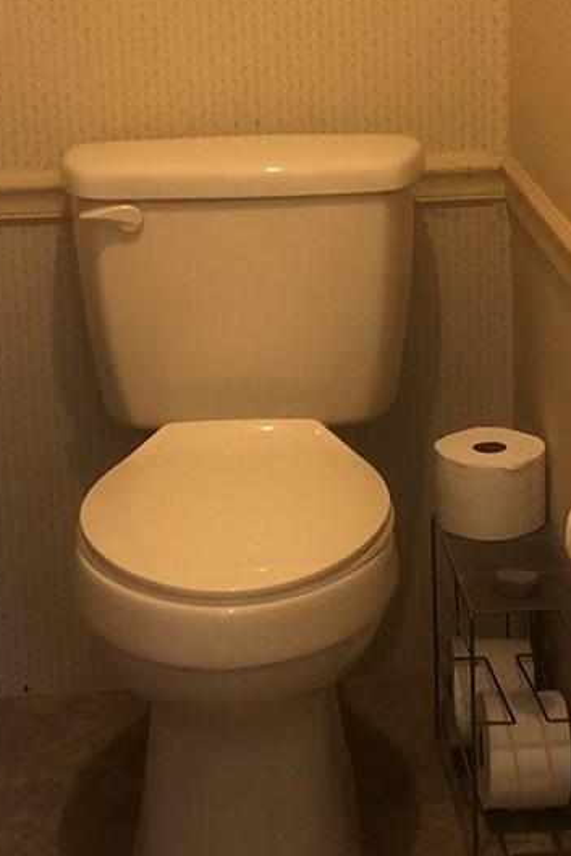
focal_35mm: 88
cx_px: 338
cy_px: 261
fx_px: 2092
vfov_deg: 23.0
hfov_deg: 15.5
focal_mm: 4
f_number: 1.8
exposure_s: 1/15
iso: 40
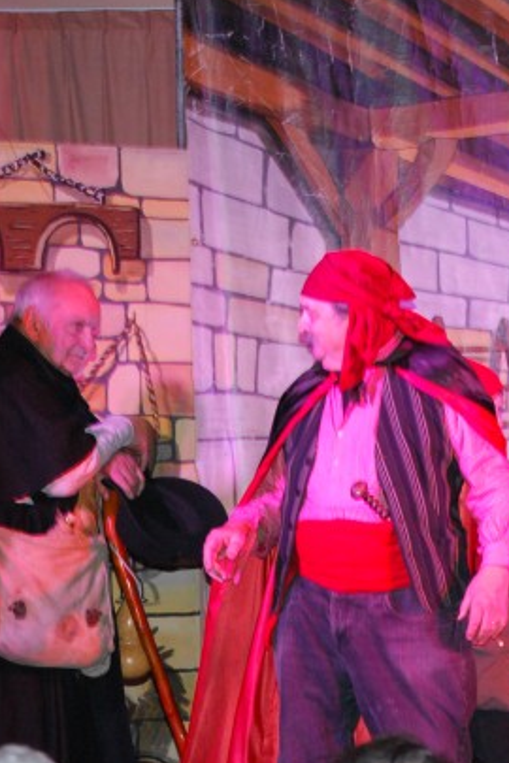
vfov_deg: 10.2
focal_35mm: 202
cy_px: 378
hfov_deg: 6.8
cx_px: 507
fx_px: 4279
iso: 1250
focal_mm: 85
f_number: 4.5
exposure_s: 1/60
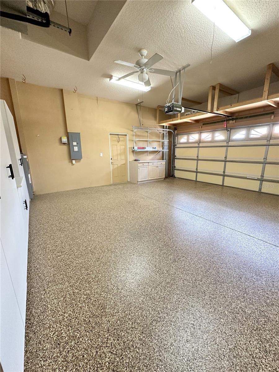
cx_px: 140
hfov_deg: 85.7
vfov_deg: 102.1
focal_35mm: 14
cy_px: 186
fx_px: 150
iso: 320
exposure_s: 1/60
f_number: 2.2
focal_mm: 2.22
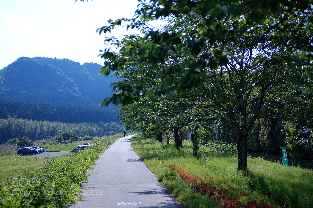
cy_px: 104
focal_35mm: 53
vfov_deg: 25.5
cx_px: 156
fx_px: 461
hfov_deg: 37.5
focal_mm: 35
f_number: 2
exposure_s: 1/3800
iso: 200
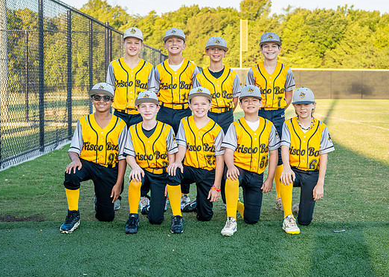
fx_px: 729
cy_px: 110
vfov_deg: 21.5
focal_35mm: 66
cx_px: 219
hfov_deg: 29.9
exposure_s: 1/320
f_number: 4
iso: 200
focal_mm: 50
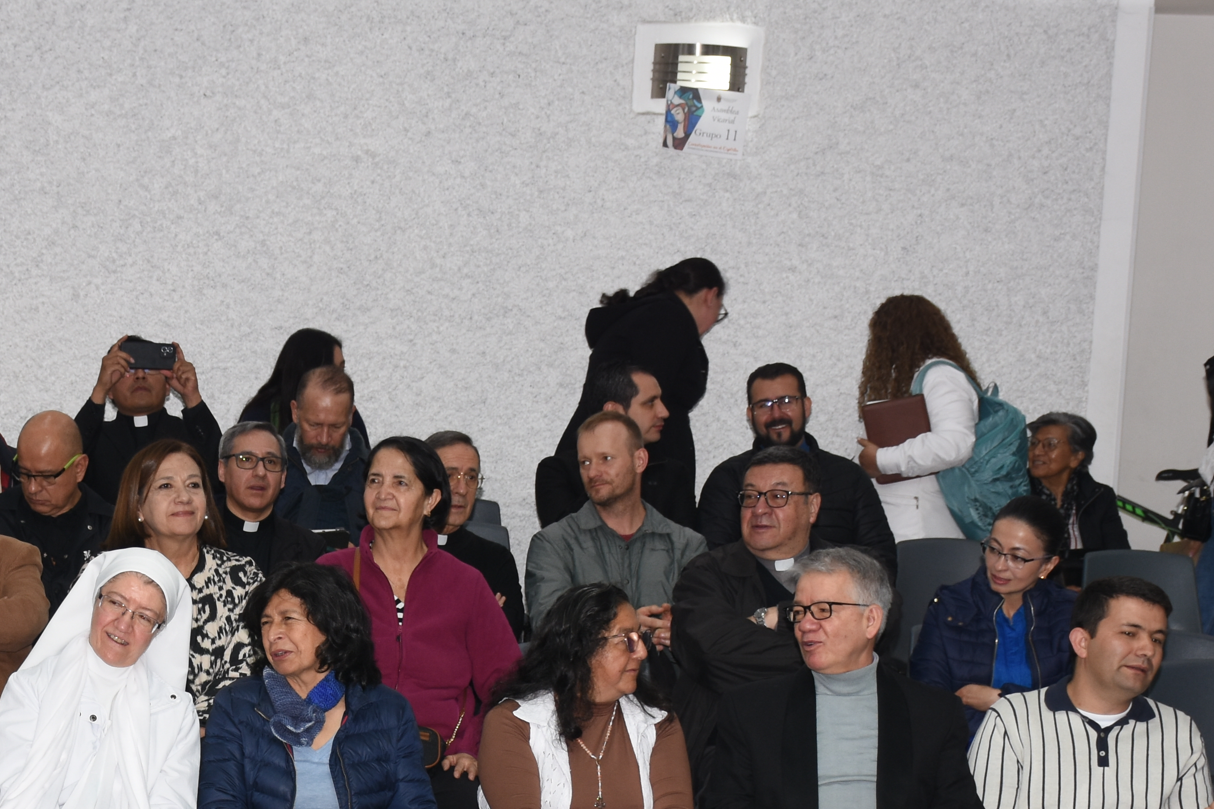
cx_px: 211
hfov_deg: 18.1
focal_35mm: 112
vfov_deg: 12.2
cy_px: 697
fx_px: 3776
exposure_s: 1/80
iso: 250
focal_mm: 34
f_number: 5.6
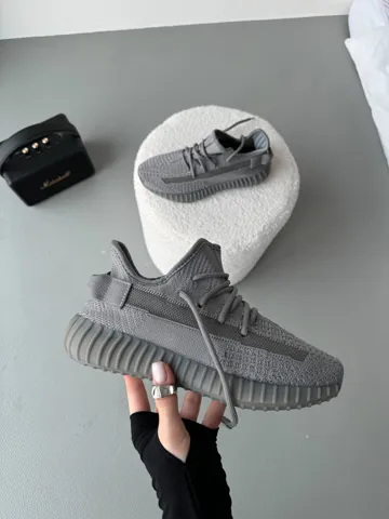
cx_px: 194
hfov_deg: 56.8
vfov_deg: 71.6
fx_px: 360
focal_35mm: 24
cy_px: 260
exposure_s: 1/400
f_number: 1.8
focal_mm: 6.76
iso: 80
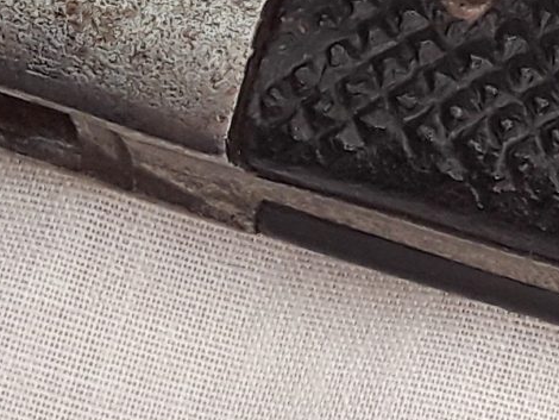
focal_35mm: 147
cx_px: 862
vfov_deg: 10.1
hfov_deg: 12.7
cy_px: 145
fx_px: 2375
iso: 40
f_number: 1.9
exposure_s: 1/166
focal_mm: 2.91
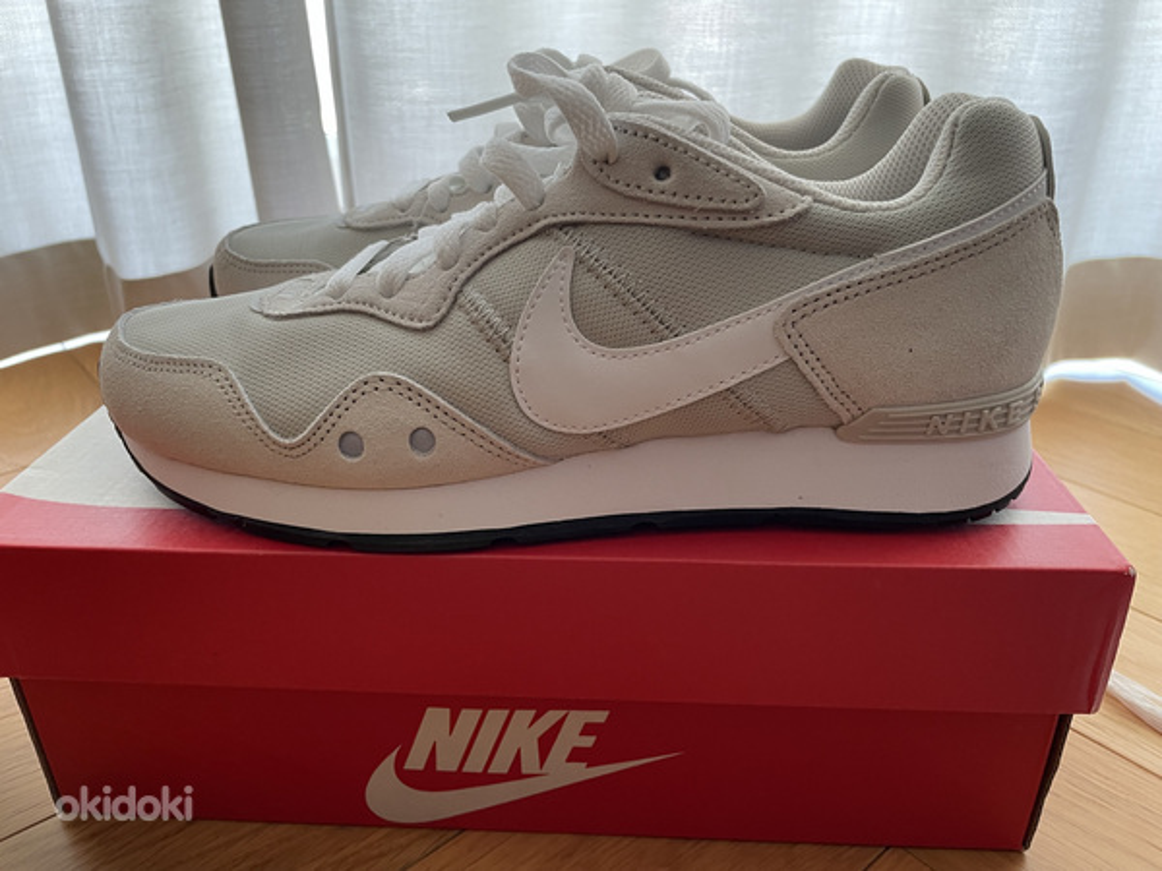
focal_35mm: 26
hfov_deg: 67.3
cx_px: 581
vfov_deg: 53.1
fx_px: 873
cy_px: 436
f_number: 1.6
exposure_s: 1/68
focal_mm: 4.2
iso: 125
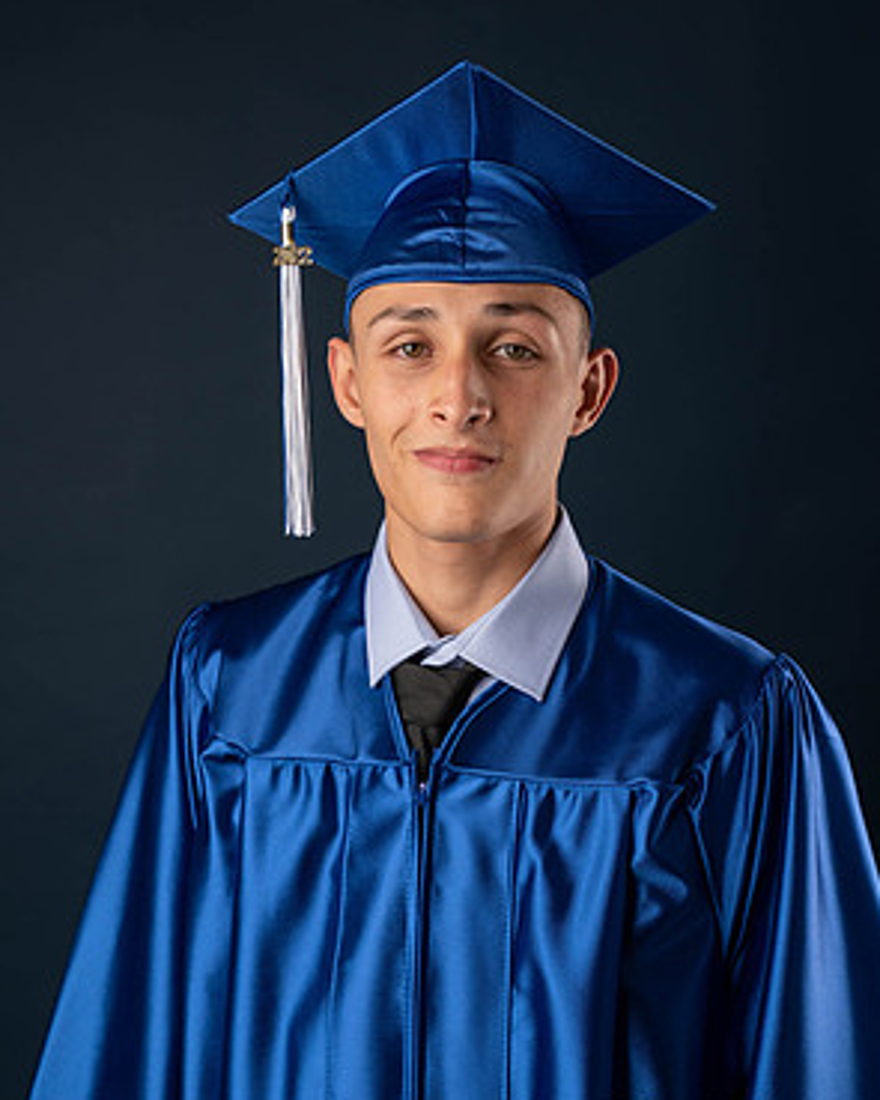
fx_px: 2573
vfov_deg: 24.1
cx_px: 439
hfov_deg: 19.4
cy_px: 590
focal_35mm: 79
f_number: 5.6
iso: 200
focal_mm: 69
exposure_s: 1/100
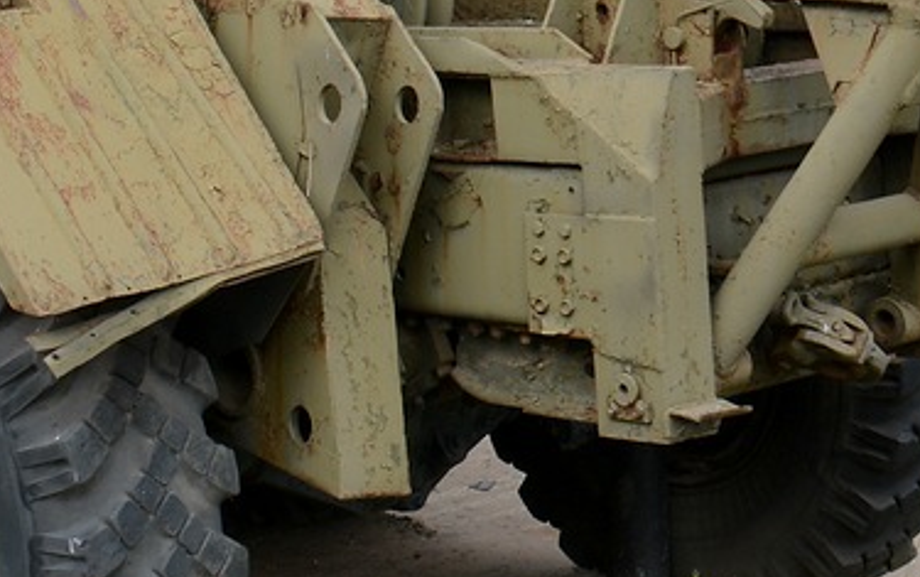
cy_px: -59
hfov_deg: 22.7
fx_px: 2208
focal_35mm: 88
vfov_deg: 14.5
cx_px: 29
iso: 180
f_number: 8
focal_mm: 18
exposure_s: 1/250
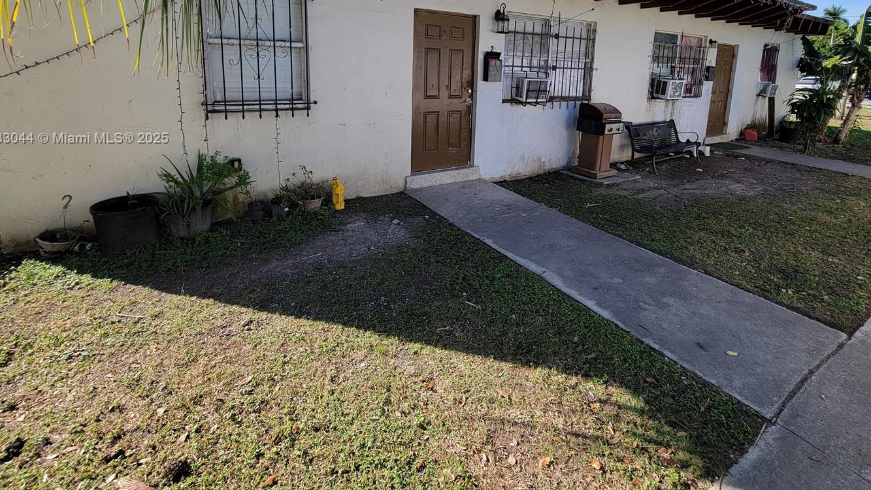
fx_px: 393
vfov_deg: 61.3
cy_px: 139
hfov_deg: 95.6
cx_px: 482
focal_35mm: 17
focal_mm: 2.2
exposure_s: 1/675
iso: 50
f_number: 2.2
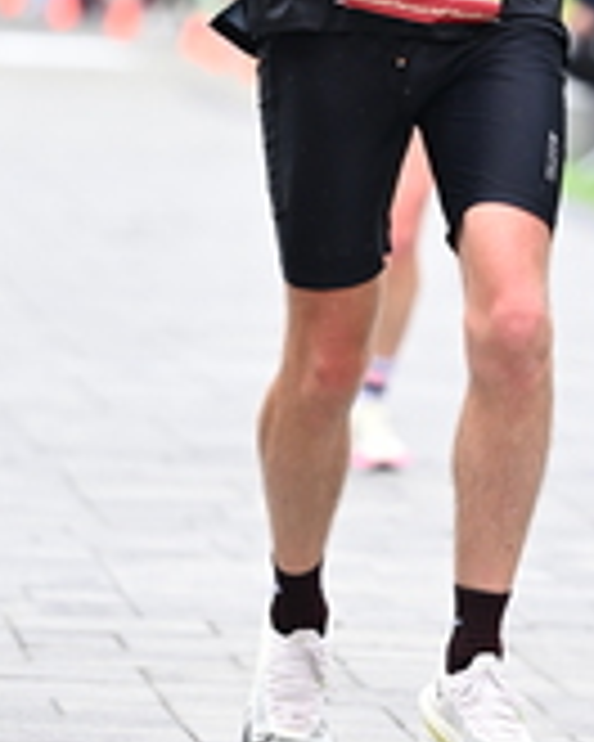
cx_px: 506
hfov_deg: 3.4
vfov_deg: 4.3
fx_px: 9977
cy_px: 94
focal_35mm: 454
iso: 1250
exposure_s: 1/1600
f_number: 2.8
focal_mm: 145
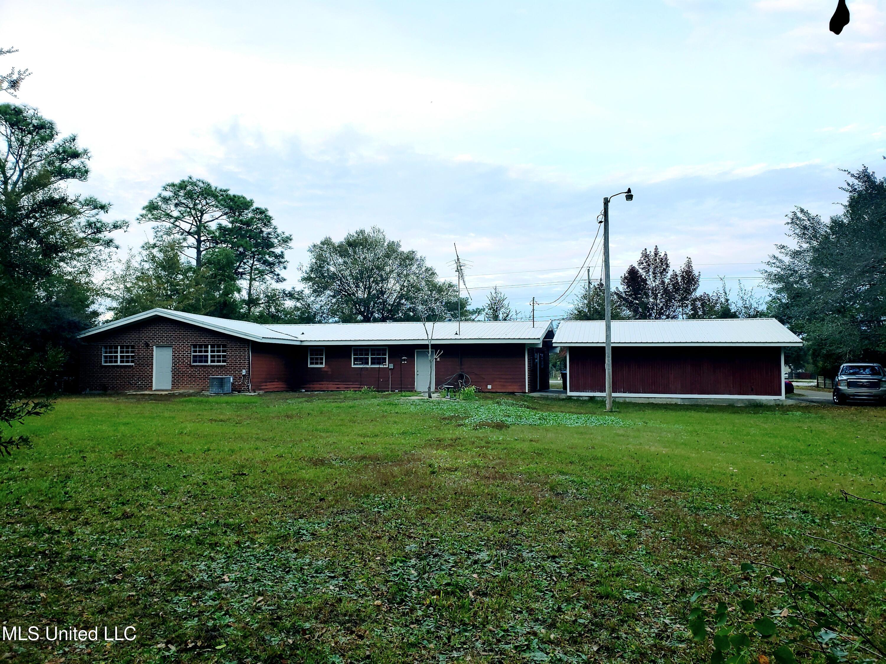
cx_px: 443
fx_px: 665
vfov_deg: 53.1
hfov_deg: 67.3
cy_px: 332
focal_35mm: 26
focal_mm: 4.3
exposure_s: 1/350
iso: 50
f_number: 2.4
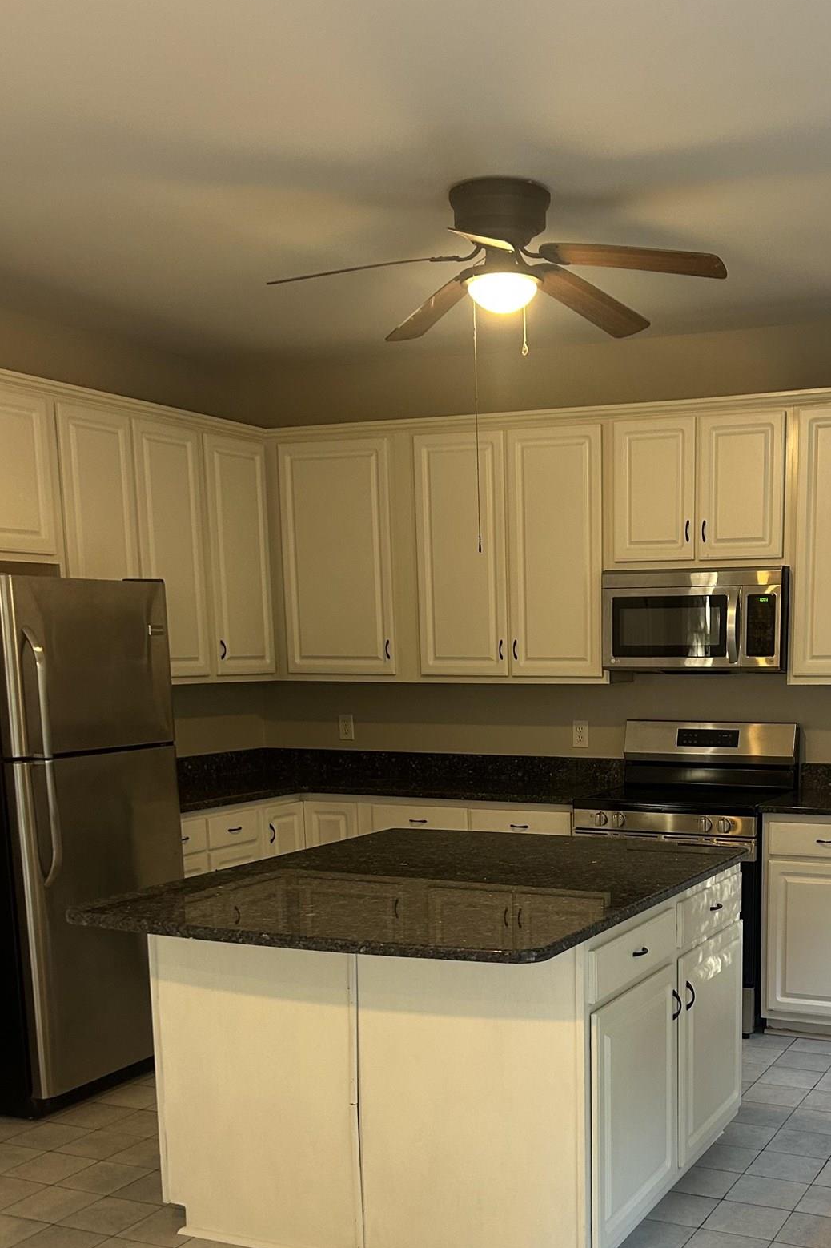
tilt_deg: -9.6
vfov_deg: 47.5
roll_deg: +0.4
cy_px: 860
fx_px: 1386
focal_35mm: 40
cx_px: 601
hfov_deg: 32.9
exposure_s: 1/60
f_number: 1.5
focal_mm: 5.7
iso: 160
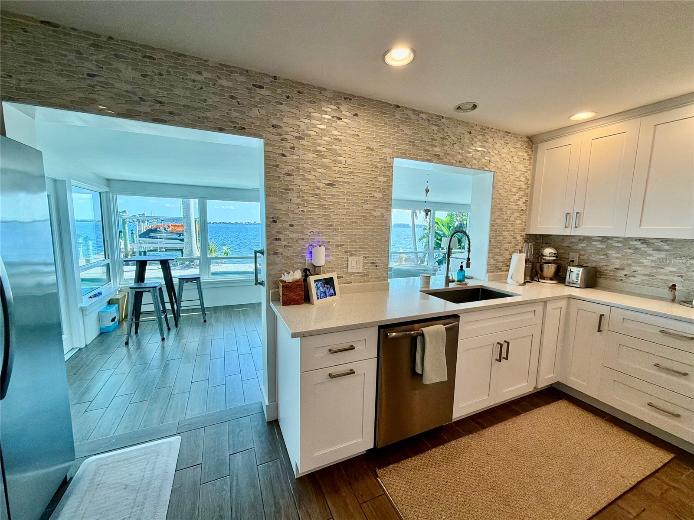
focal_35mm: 14
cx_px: 347
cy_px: 260
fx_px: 281
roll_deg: -1.1
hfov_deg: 102.1
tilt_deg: -6.7
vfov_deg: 85.7
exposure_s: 1/120
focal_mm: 2.22
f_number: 2.2
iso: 80
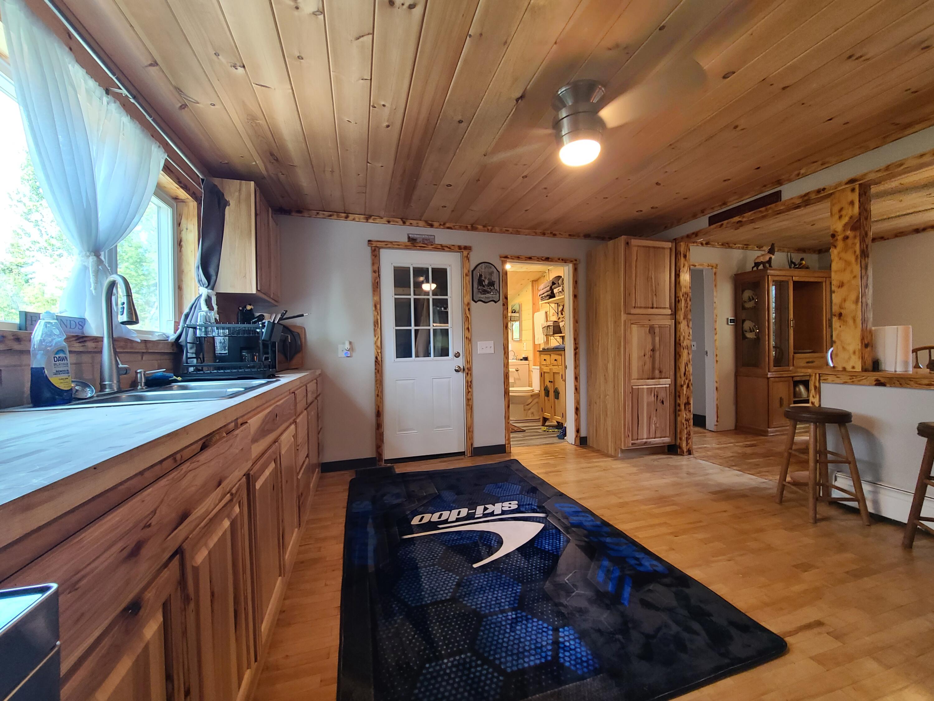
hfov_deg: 106.2
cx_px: 467
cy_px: 350
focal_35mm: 13
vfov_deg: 89.9
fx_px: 351
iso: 400
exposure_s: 1/60
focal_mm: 2.2
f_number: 2.2
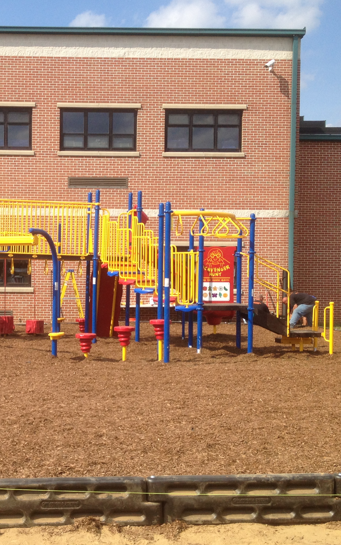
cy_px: 283
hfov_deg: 23.4
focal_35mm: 54
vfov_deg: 37.5
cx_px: 42
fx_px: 803
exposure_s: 1/1493
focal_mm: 4.28
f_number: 2.4
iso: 50
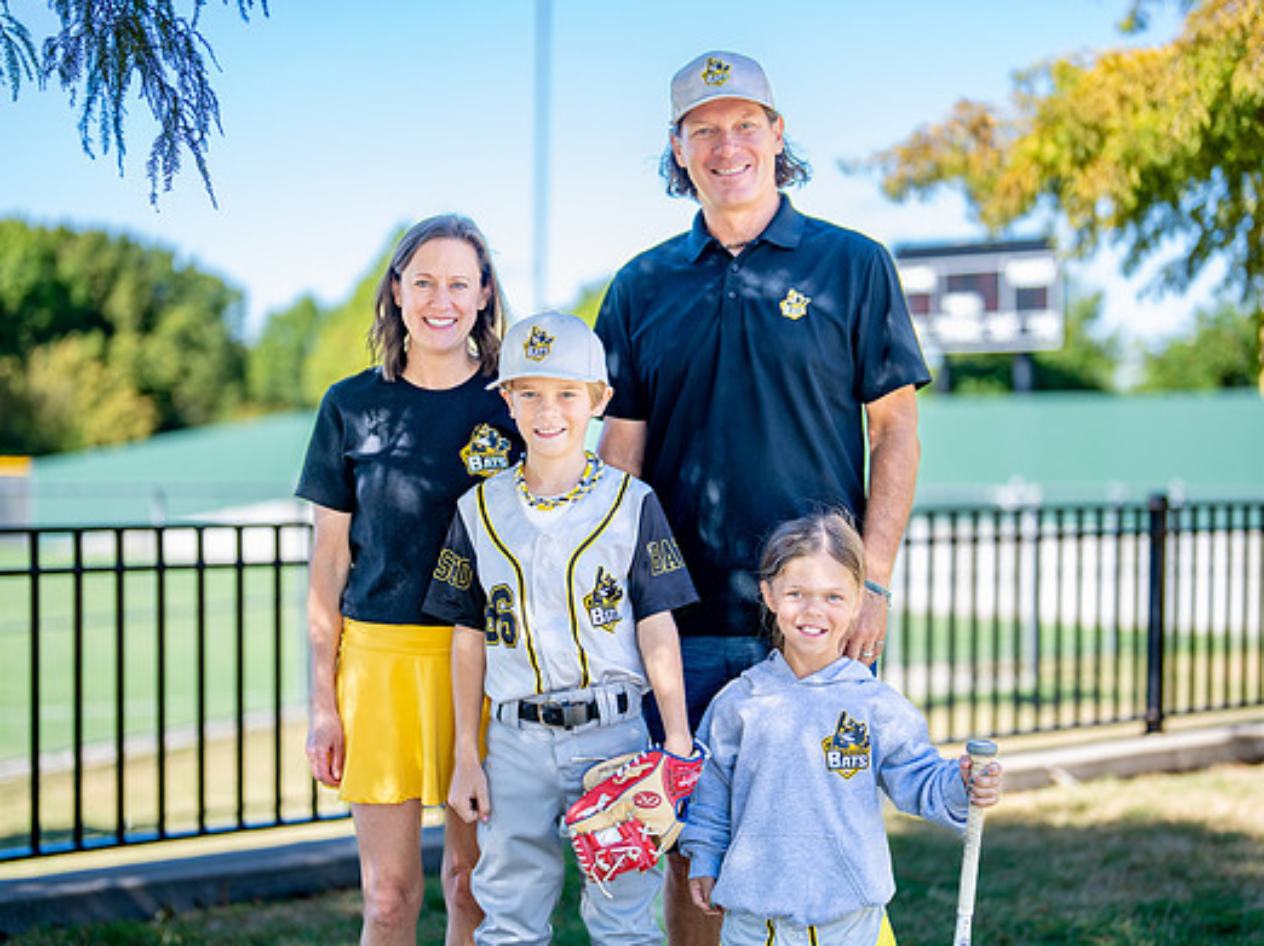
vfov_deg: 22.6
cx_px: 663
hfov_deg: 29.8
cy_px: 509
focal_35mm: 65
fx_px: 2372
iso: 100
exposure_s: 1/1600
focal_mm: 50
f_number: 1.2
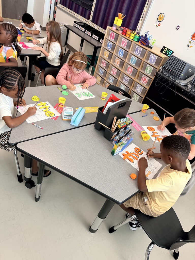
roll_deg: -20.5
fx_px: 180
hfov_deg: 56.8
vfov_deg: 71.6
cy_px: 130
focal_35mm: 24
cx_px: 98
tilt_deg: -36.0
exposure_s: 1/60
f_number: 1.78
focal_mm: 6.76
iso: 200
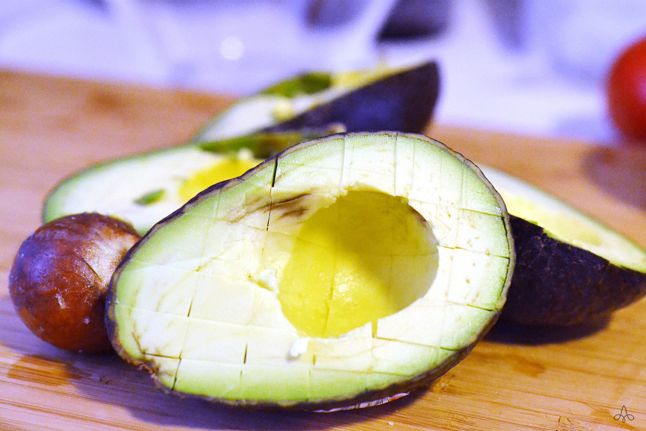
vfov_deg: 22.6
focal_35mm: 60
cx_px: 323
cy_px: 216
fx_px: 1077
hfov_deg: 33.4
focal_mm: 40
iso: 3200
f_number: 4.5
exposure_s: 1/80
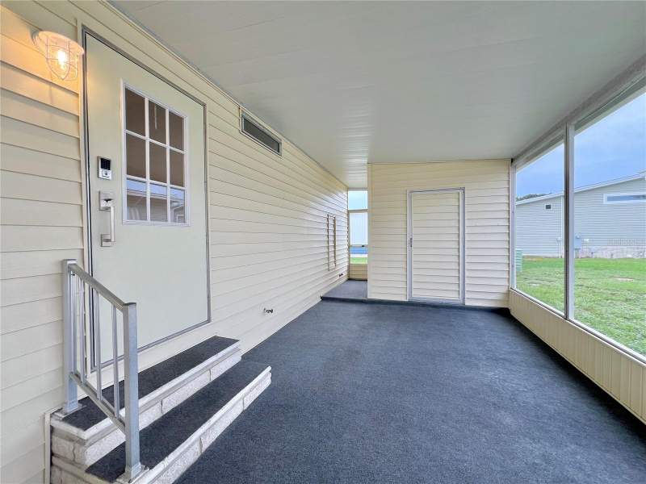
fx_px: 243
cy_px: 242
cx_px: 323
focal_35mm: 13
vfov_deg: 89.9
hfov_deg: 106.2
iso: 32
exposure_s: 1/113
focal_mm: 1.57
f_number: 1.8
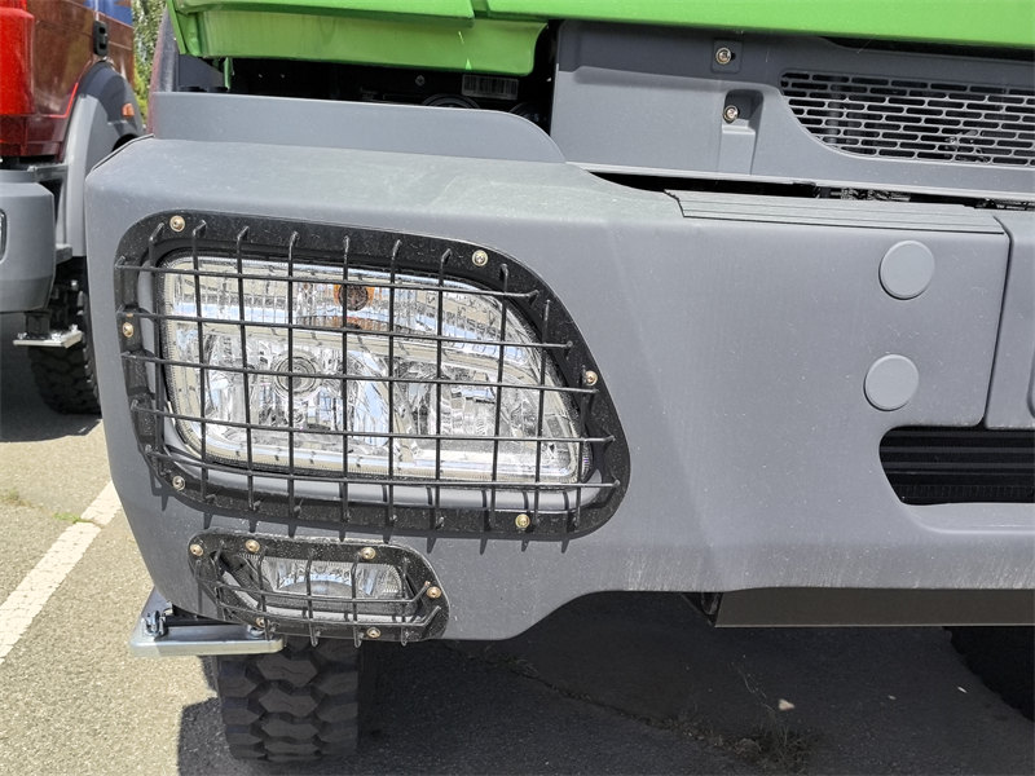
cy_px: 388
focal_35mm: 33
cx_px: 518
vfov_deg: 42.9
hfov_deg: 55.4
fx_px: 987
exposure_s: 1/3846
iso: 50
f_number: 2
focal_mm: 5.75
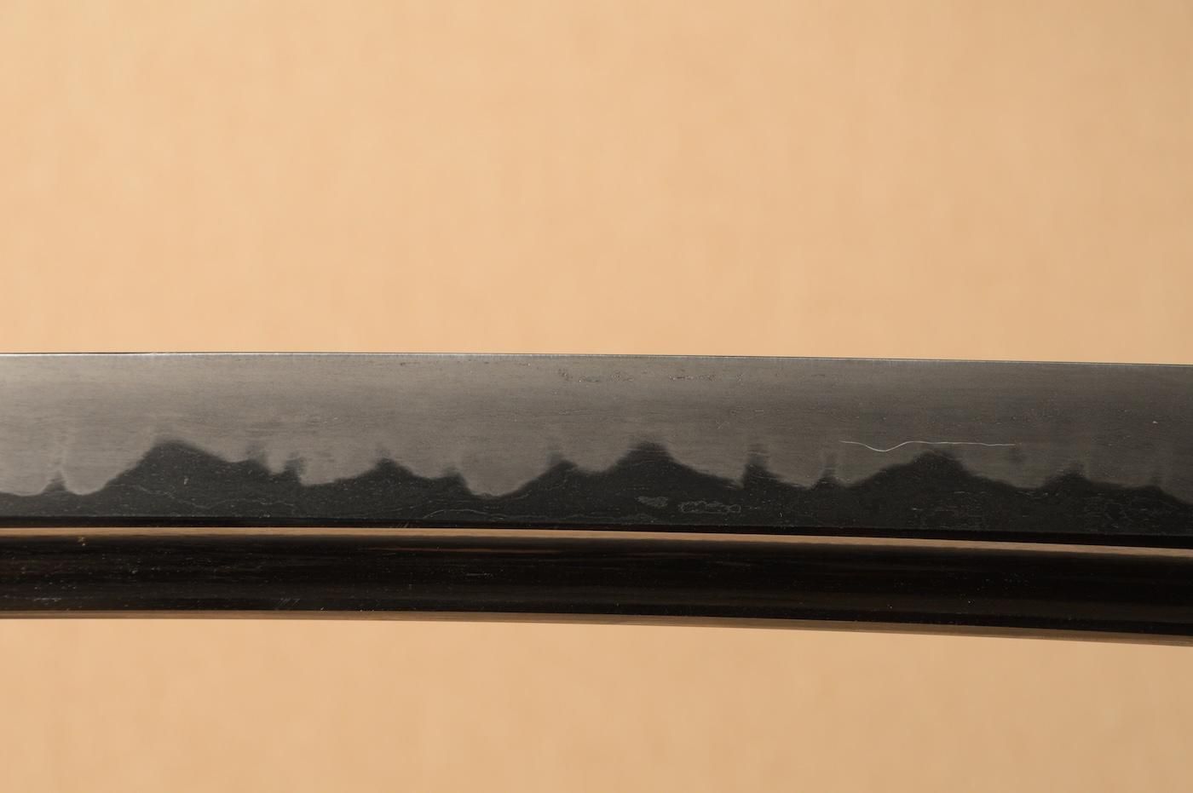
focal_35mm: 150
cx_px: 596
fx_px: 4967
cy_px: 396
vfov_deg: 9.1
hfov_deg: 13.7
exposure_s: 1/2
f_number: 11
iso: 400
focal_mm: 100
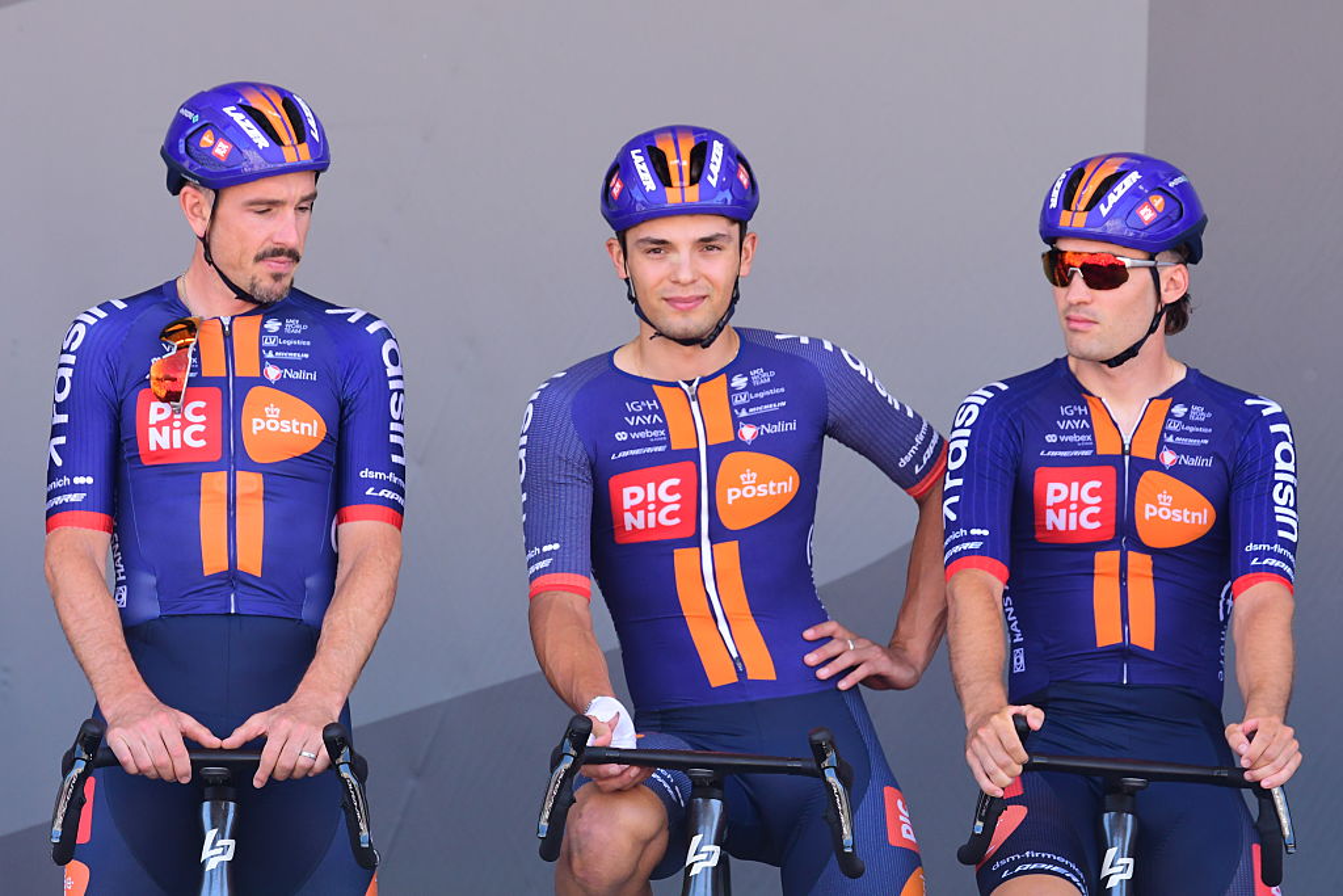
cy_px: 448
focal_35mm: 300
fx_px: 11192
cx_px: 672
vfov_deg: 4.6
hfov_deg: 6.9
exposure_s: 1/500
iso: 1000
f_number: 5.6
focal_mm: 200
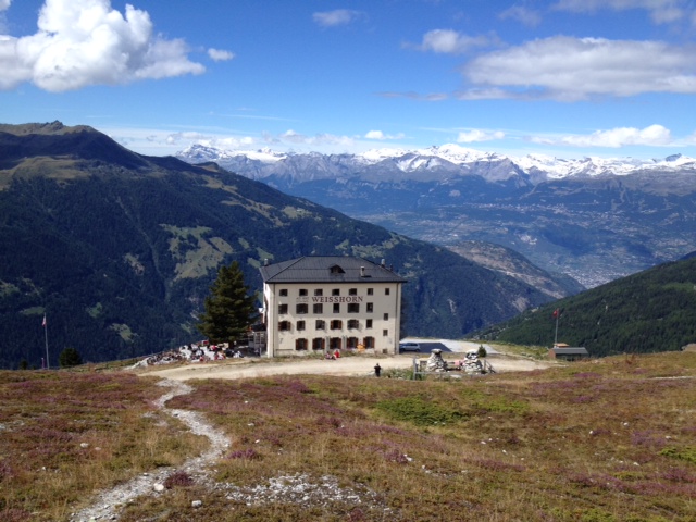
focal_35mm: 35
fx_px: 704
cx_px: 348
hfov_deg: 52.6
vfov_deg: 40.7
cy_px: 261
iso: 64
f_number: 2.4
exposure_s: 1/2045
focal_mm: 4.28
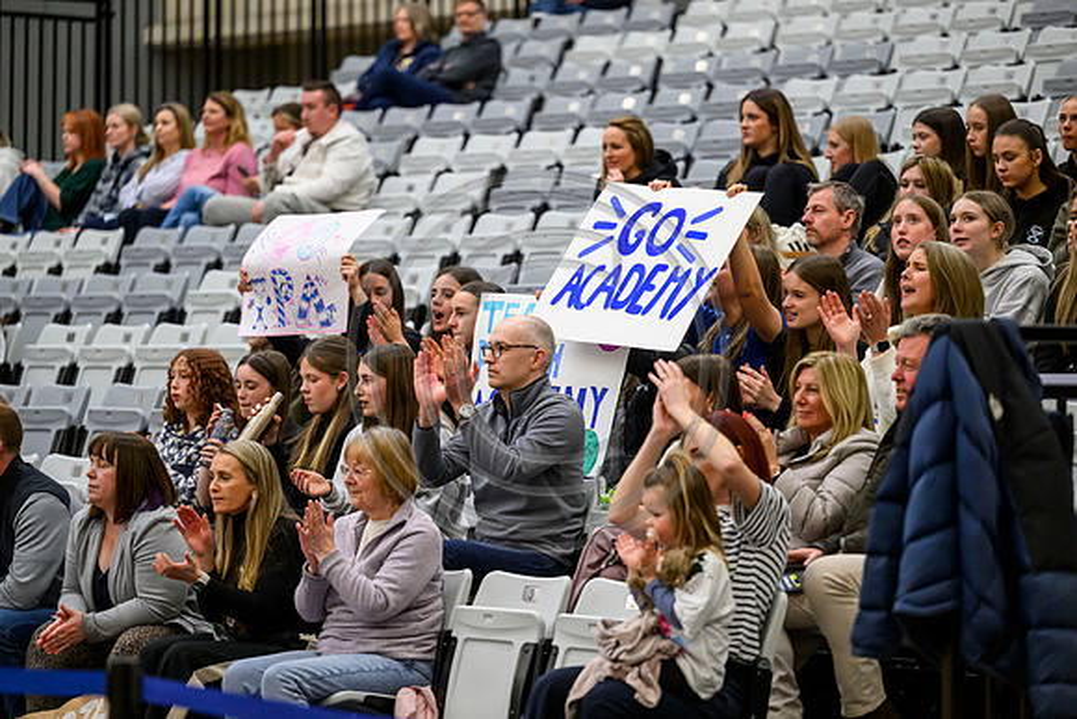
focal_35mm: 150
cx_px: 538
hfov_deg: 13.7
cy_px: 360
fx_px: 4488
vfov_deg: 9.2
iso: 6400
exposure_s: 1/1000
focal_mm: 150
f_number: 2.8
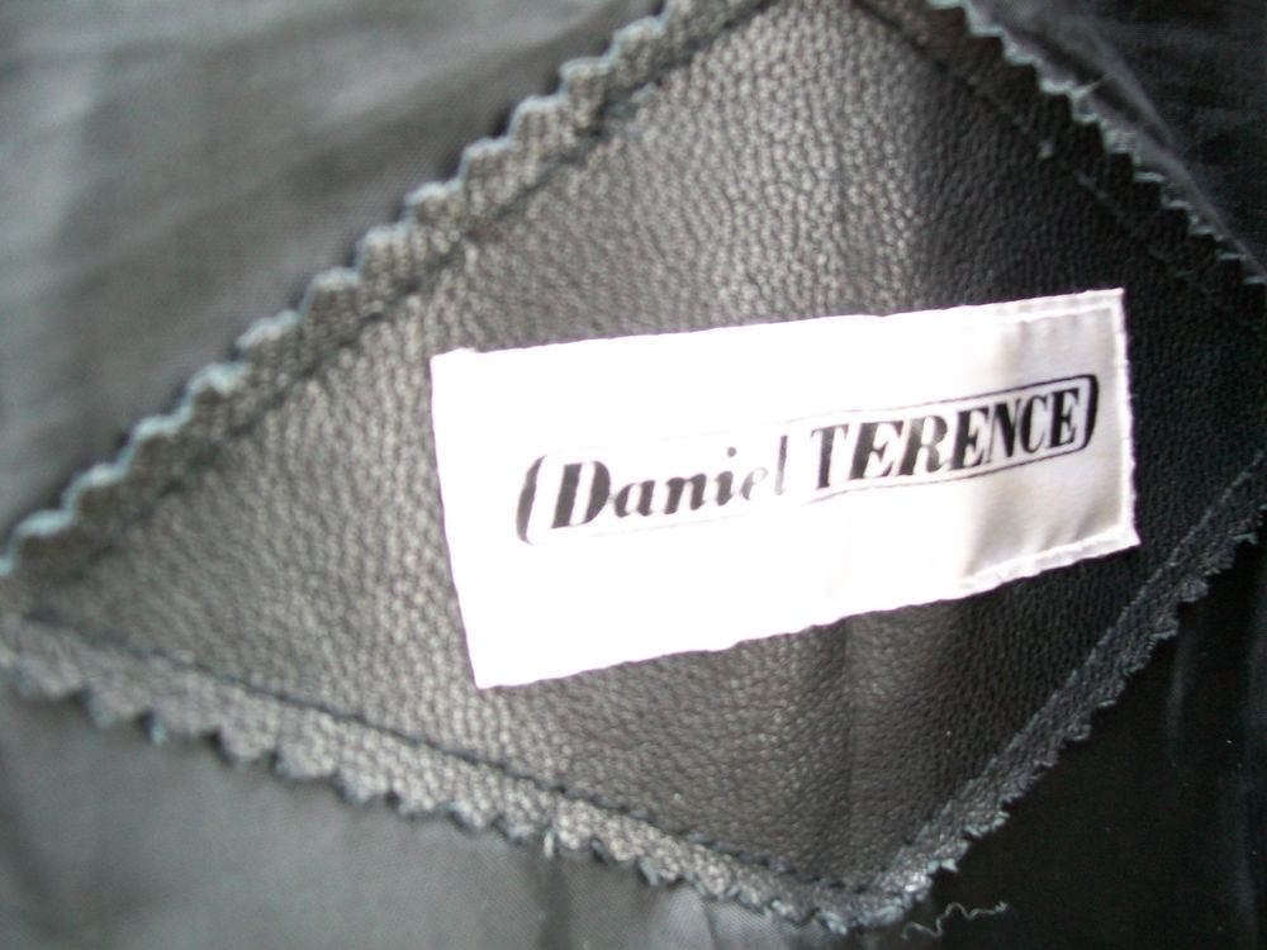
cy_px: 475
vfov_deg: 41.8
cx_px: 634
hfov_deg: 54.0
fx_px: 1244
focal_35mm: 34
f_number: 2.7
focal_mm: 6.1
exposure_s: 1/15
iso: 160
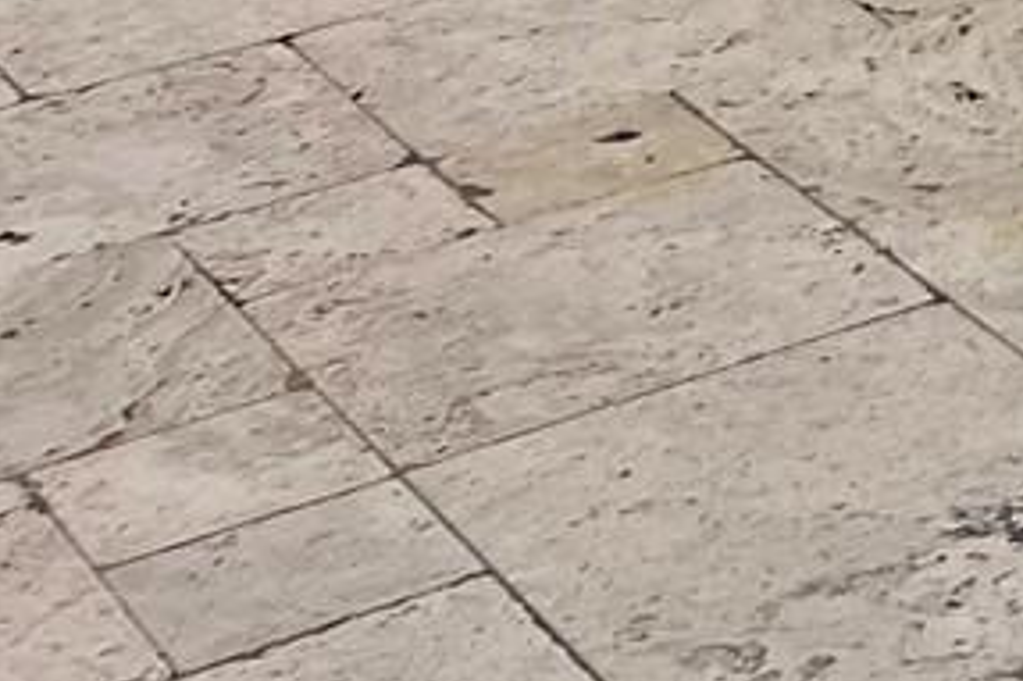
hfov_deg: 10.6
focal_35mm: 151
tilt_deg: -4.4
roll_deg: +0.2
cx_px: 2837
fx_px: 4288
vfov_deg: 8.0
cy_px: -1230
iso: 50
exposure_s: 1/9434
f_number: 1.5
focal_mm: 5.7
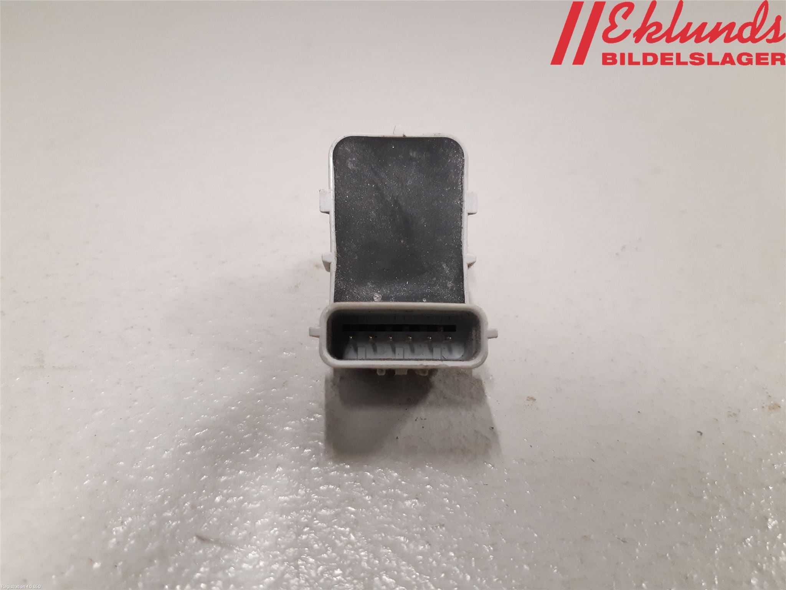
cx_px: 393
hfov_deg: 67.3
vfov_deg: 53.1
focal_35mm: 26
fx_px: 590
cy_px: 295
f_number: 1.7
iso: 250
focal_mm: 3.93
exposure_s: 1/50
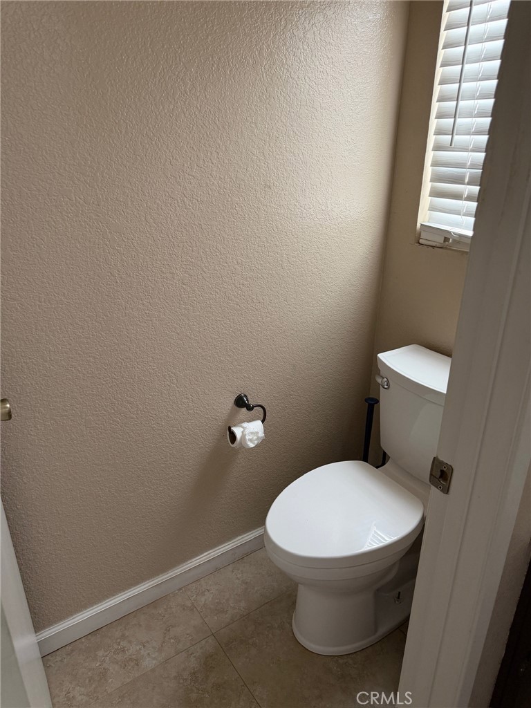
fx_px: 491
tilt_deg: -22.6
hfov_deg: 56.8
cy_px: 354
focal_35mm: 24
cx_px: 266
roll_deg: -0.8
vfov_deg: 71.6
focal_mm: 6.76
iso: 250
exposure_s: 1/60
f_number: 1.78
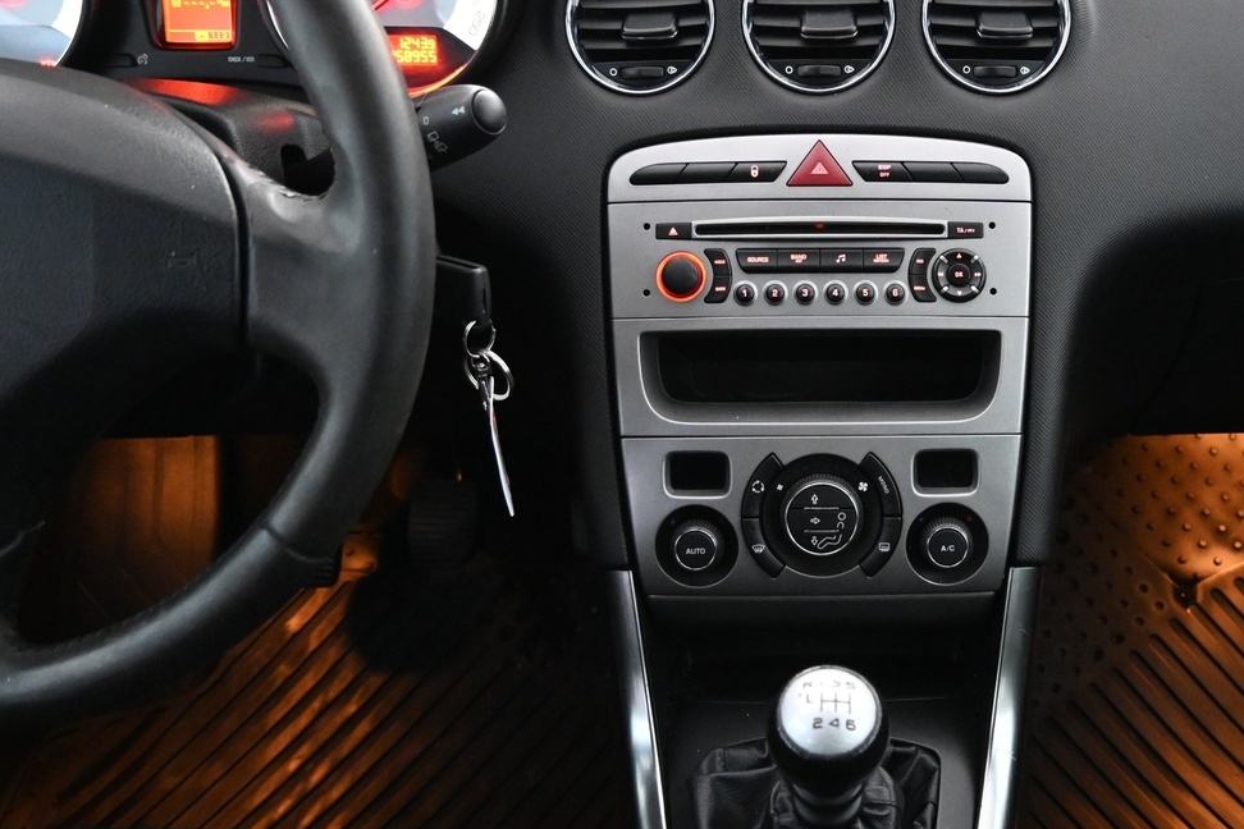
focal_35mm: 40
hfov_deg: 47.5
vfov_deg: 33.4
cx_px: 854
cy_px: 365
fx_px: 1382
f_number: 3.5
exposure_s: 1/25
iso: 4000
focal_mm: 16
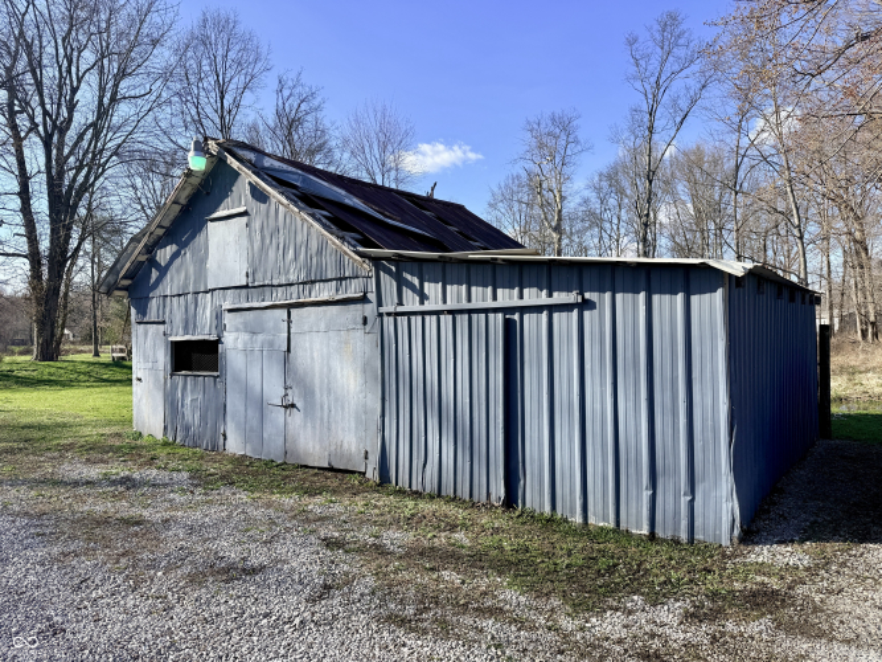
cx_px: 441
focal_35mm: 24
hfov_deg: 71.6
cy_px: 331
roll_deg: +1.0
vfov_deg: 56.8
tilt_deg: +2.5
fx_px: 611
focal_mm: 6.76
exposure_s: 1/2703
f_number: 1.78
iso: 80
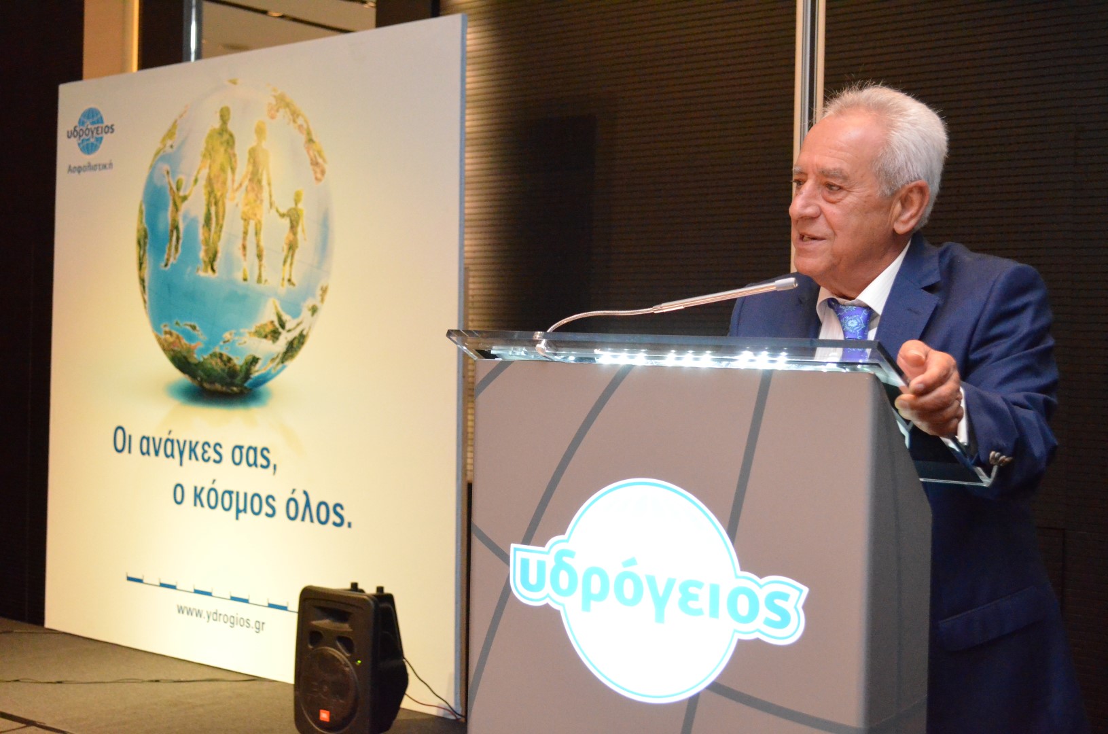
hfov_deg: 41.2
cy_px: 367
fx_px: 1474
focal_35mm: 48
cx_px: 554
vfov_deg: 27.9
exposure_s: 1/125
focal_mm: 32
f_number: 4.8
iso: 6400
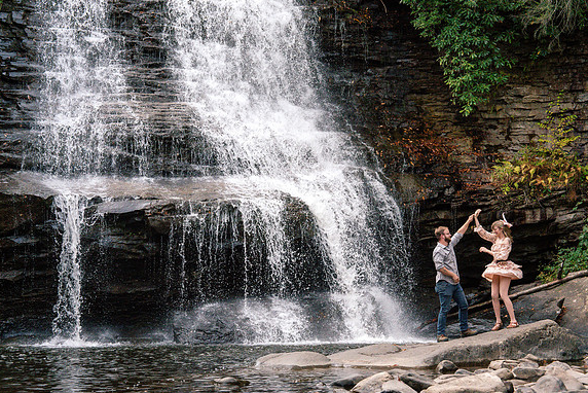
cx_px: 294
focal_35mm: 71
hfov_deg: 28.4
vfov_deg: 19.2
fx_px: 1160
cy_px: 197
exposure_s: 1/640
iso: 2000
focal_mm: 70
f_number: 8
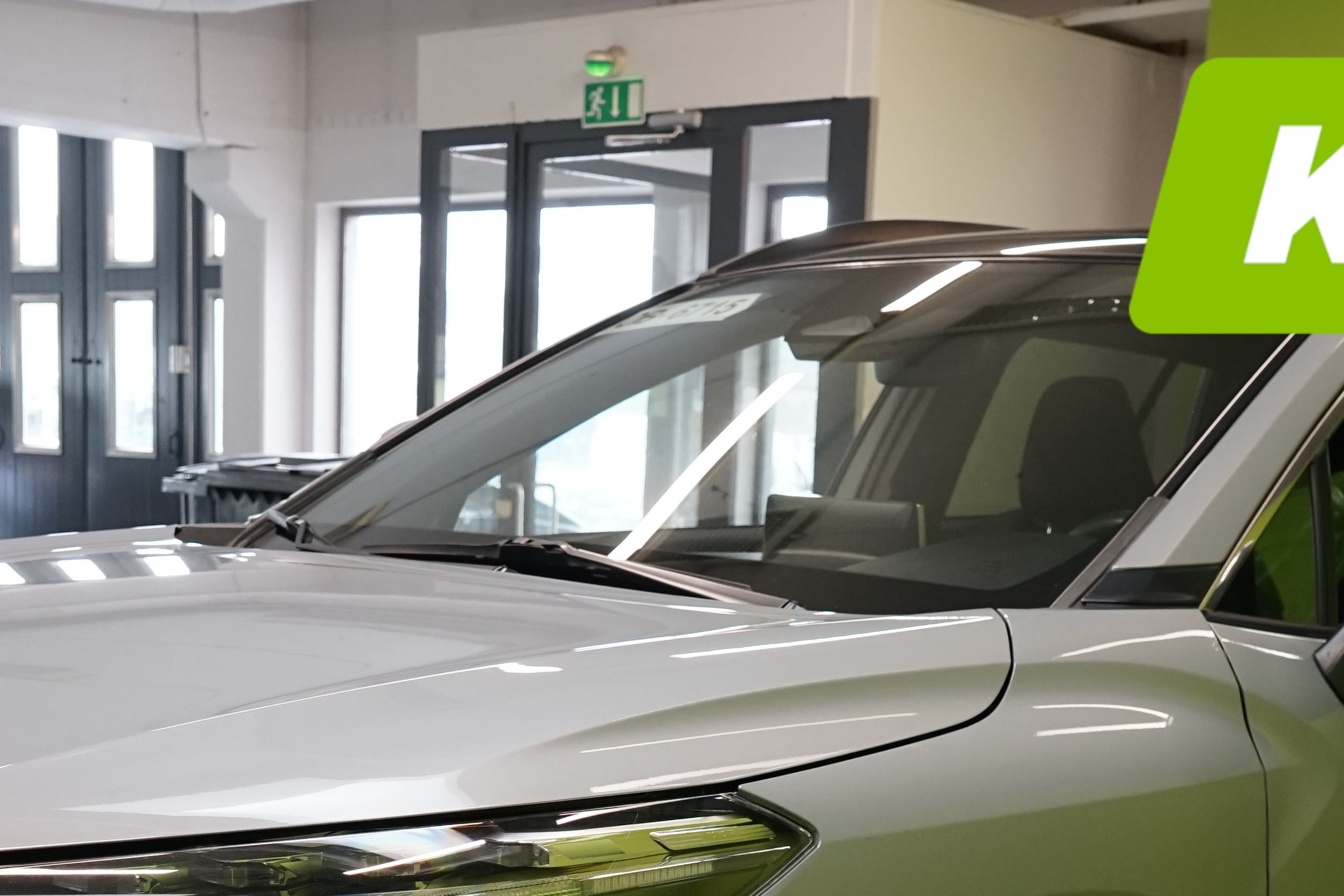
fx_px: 2501
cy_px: 1026
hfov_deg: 30.1
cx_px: 729
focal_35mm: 67
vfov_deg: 19.3
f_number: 5.6
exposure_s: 1/40
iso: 1250
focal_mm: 28
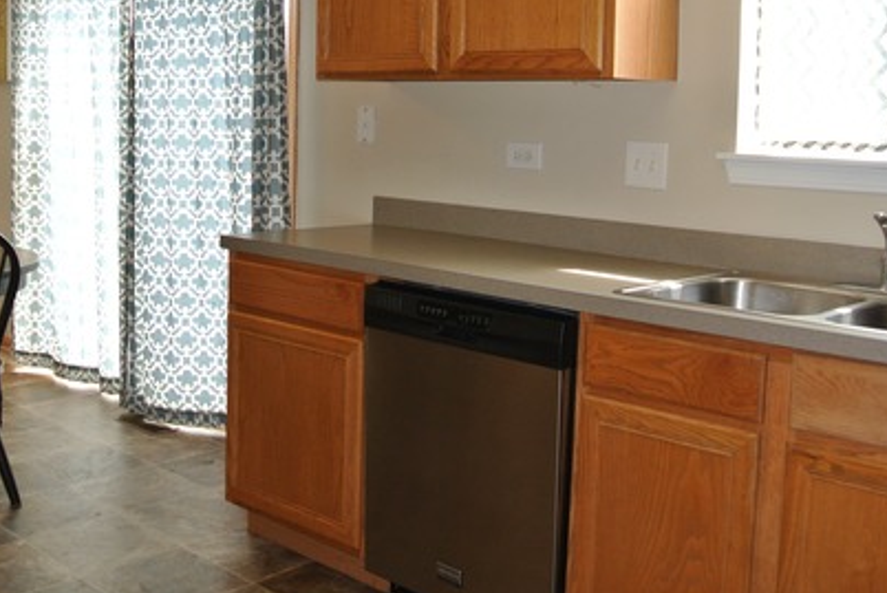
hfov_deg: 45.3
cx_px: 404
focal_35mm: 43
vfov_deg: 31.1
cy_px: 207
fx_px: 1061
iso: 200
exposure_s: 1/60
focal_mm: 10
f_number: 3.5
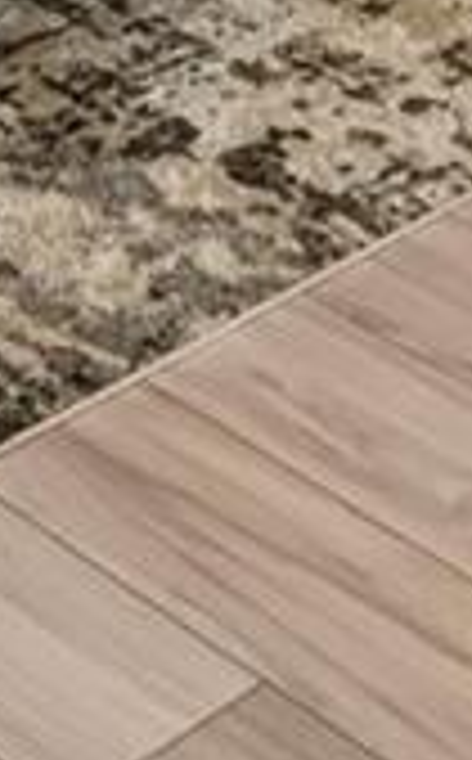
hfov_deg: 8.8
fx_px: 2997
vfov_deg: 10.6
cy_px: -1435
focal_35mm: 145
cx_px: -175
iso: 400
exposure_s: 1/100
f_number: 8
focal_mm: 15
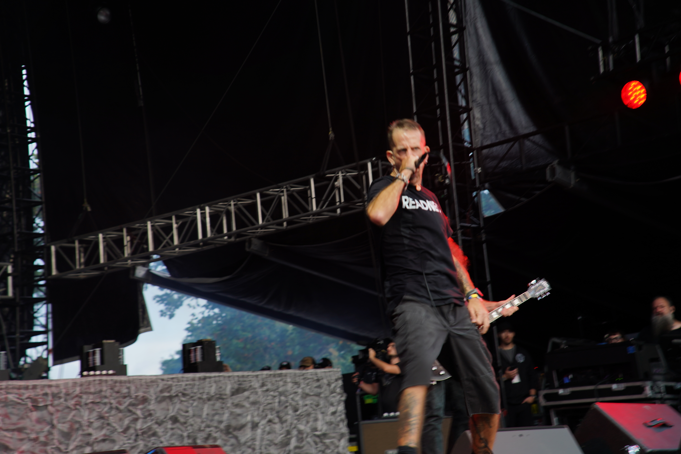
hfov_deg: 27.7
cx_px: 340
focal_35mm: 73
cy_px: 227
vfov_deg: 18.7
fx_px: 1381
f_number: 4.5
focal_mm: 73
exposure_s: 1/40
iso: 100
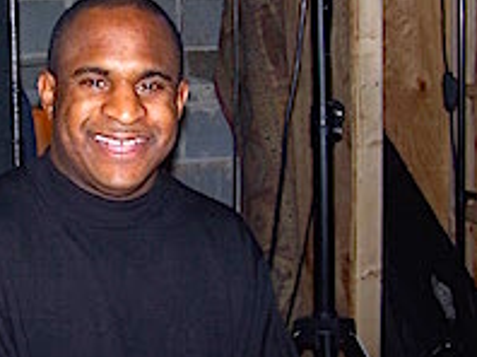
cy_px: 140
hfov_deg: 23.9
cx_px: 128
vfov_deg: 18.2
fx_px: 1115
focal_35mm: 81
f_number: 2.8
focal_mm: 6.7
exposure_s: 1/60
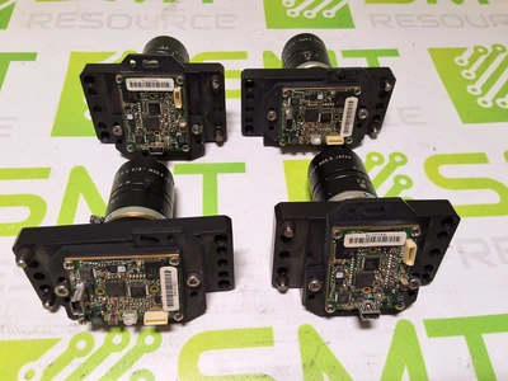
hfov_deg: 63.4
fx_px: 411
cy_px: 190
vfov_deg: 49.7
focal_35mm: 28
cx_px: 254
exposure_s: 1/100
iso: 40
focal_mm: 2.91
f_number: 1.9
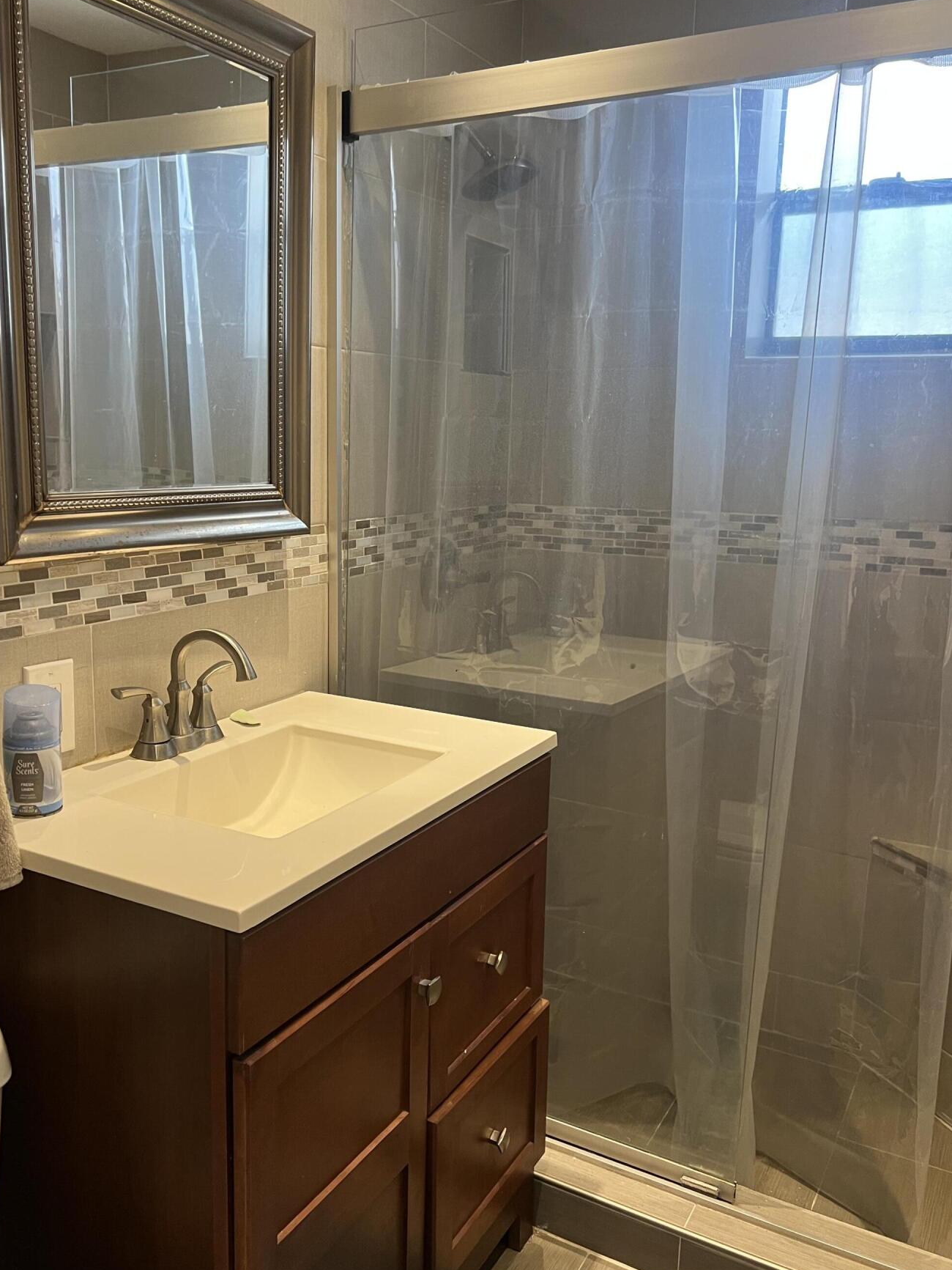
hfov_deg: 46.7
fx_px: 1100
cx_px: 426
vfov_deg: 59.9
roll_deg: -0.1
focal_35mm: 30
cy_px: 663
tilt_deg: -9.7
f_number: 1.5
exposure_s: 1/60
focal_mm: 5.7
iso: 125
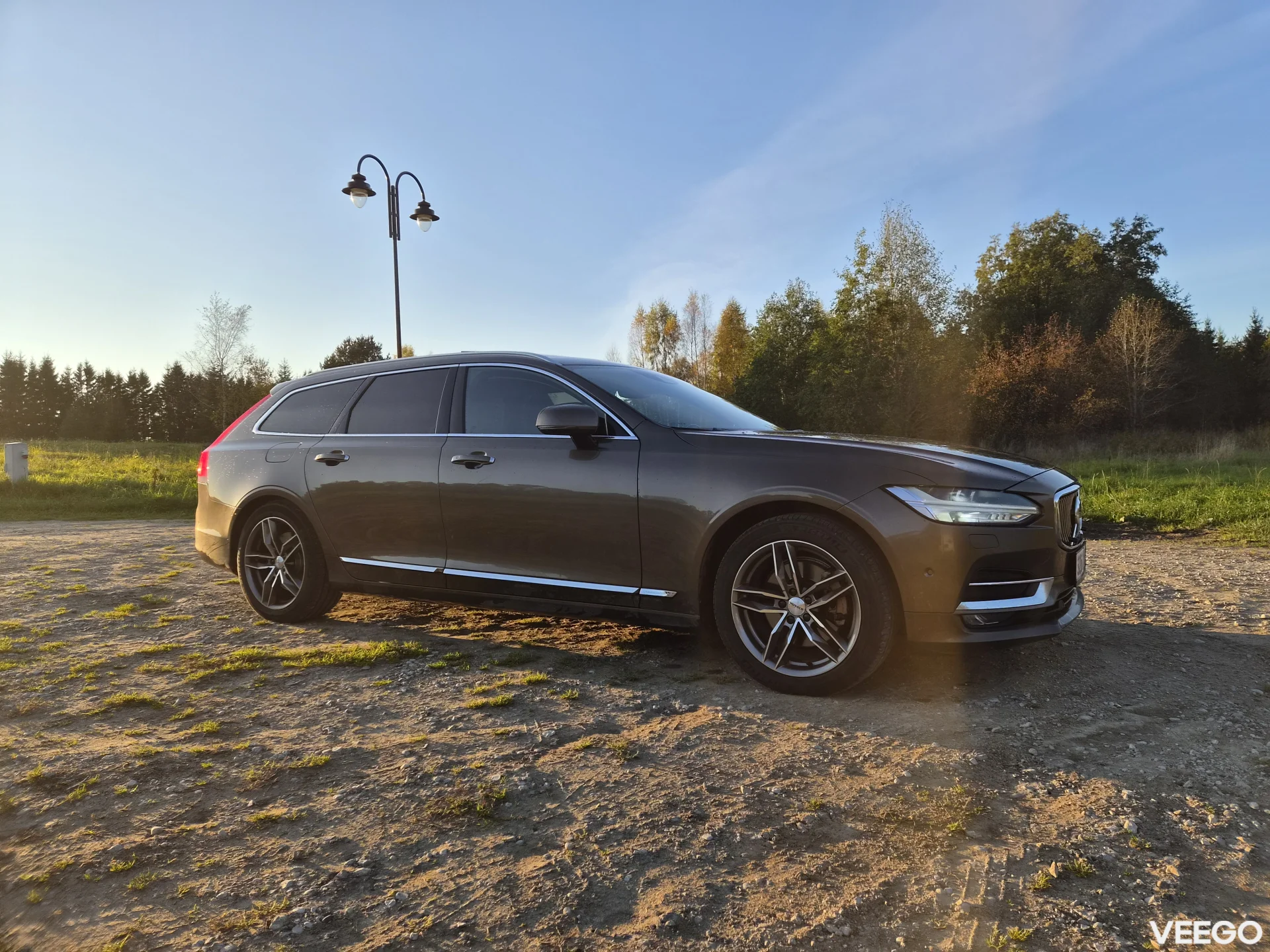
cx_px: 635
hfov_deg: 73.9
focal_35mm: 23
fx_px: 844
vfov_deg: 58.9
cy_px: 476
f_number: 1.8
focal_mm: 5.4
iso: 80
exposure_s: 1/2824
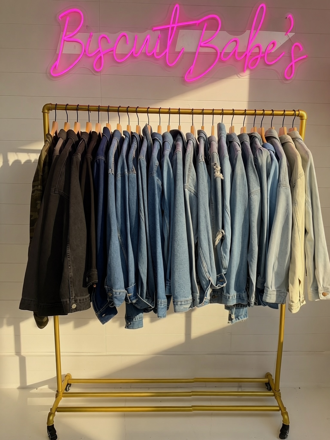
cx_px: 165
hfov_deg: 56.8
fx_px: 305
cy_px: 220
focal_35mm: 24
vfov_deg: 71.6
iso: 200
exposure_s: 1/212
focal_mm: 6.76
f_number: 1.78
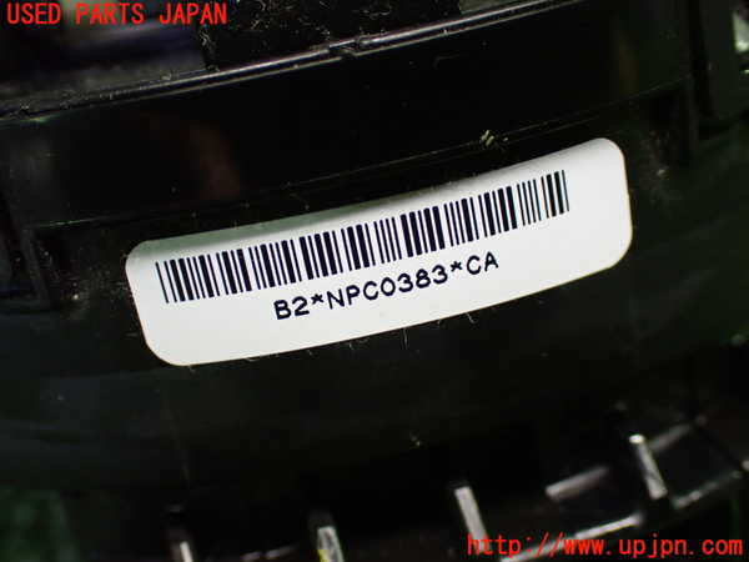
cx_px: 374
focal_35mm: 50
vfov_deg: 29.1
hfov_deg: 38.2
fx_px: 1082
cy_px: 281
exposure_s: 1/50
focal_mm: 9.01
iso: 800
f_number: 3.2
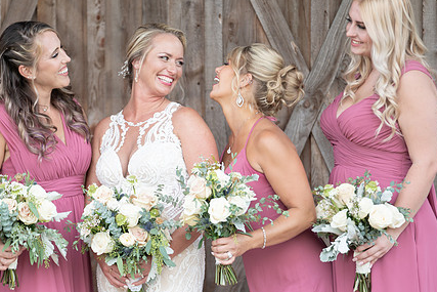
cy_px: 140
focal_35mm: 281
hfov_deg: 7.3
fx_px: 3412
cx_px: 147
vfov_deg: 4.9
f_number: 2.8
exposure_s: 1/250
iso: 125
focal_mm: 189
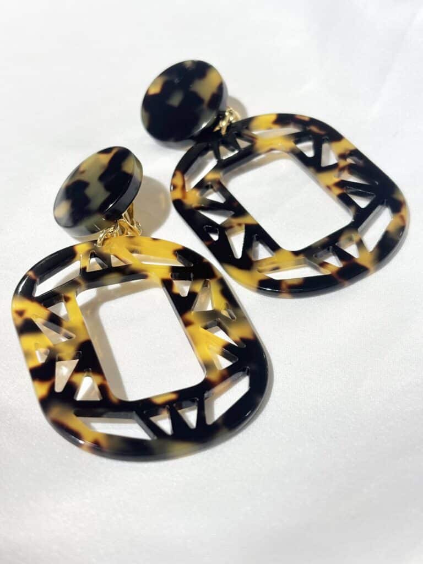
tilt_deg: -40.3
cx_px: 212
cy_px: 282
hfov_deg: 28.0
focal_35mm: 52
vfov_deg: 36.8
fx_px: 847
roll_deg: +5.0
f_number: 1.6
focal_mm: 5.96
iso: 25
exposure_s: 1/117
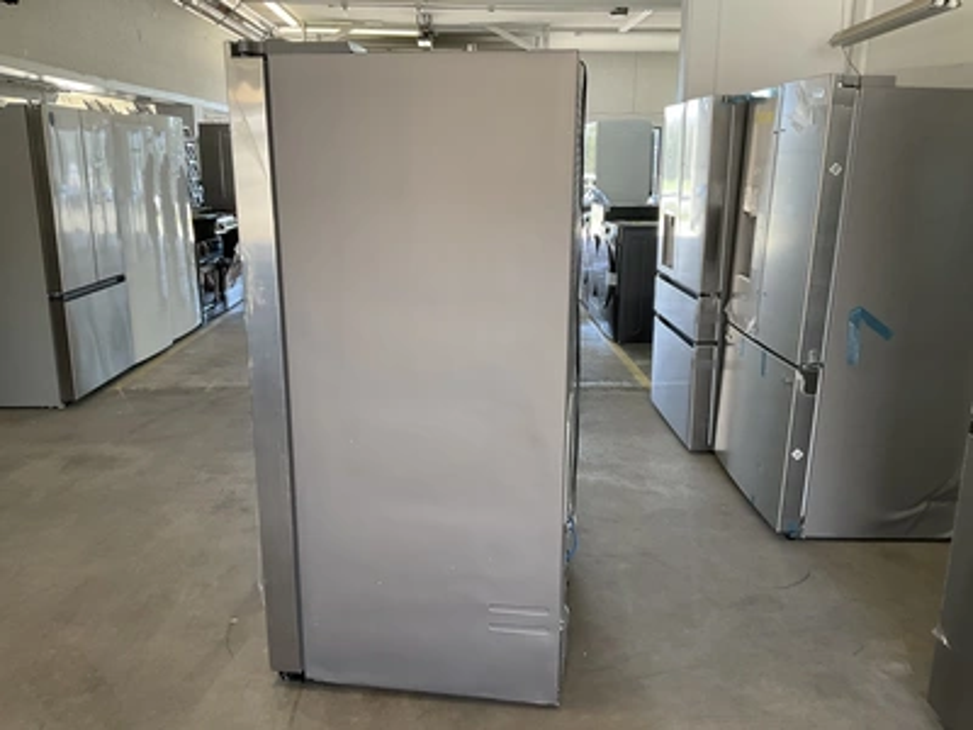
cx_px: 486
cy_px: 365
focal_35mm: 29
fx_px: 815
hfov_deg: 61.7
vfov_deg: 48.2
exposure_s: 1/60
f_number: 1.8
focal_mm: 3
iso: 50
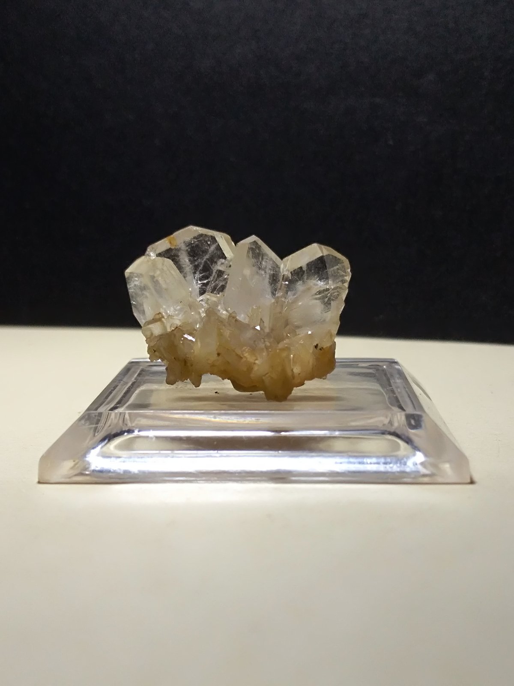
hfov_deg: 53.1
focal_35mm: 26
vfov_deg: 67.3
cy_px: 343
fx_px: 515
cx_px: 257
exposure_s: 1/30
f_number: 2
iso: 210
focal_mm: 3.54
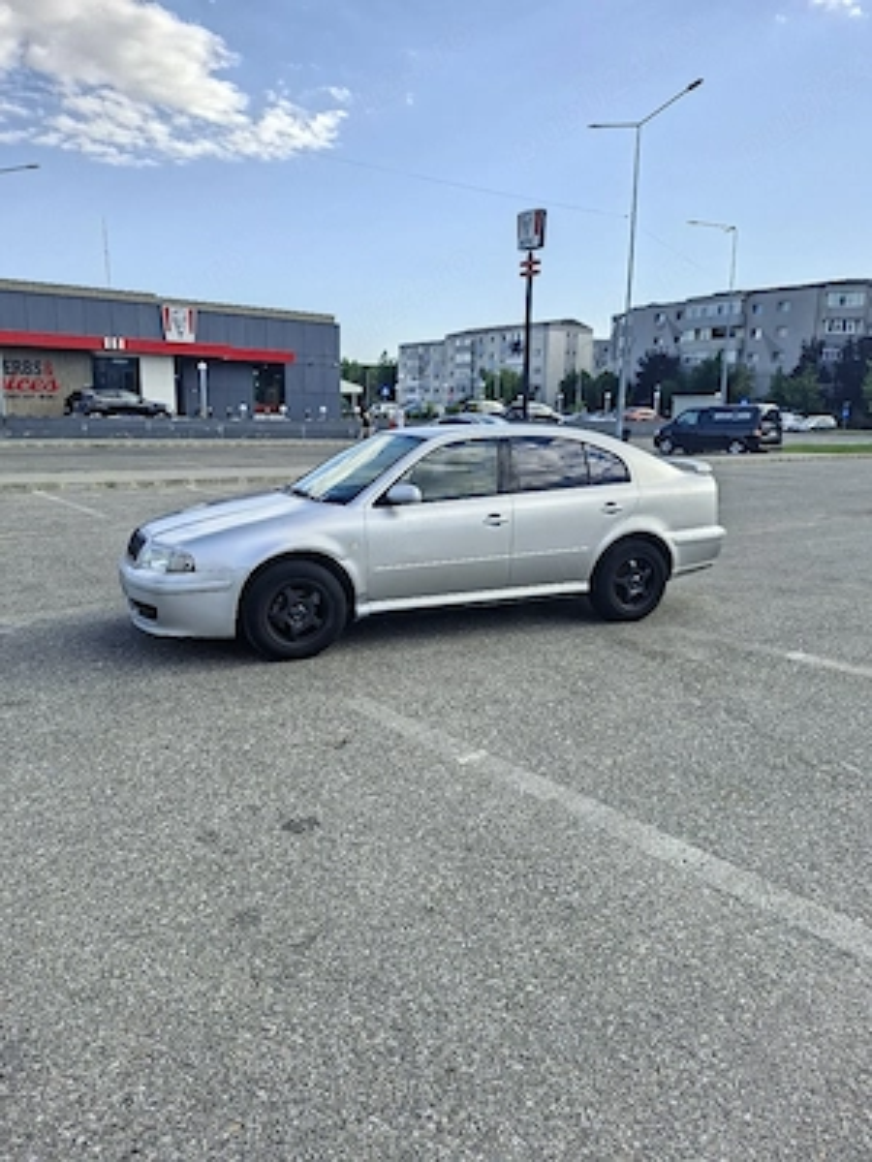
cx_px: 436
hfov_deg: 58.9
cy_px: 581
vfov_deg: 73.9
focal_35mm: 23
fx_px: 773
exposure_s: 1/303
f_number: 1.8
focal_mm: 5.54
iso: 32
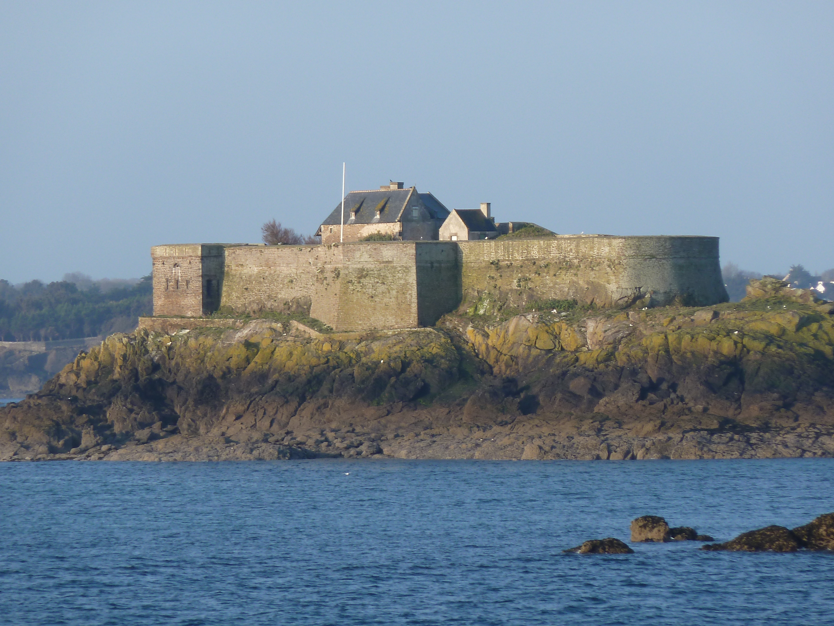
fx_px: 8649
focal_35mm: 359
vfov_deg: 4.1
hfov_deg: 5.5
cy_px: 313
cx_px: 417
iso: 80
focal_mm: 49.2
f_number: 4.9
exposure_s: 1/160
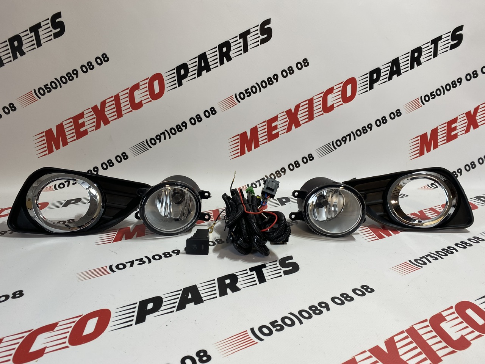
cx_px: 242
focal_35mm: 26
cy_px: 182
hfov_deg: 67.3
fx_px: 364
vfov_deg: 53.1
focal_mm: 4.25
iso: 50
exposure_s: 1/122
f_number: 1.8
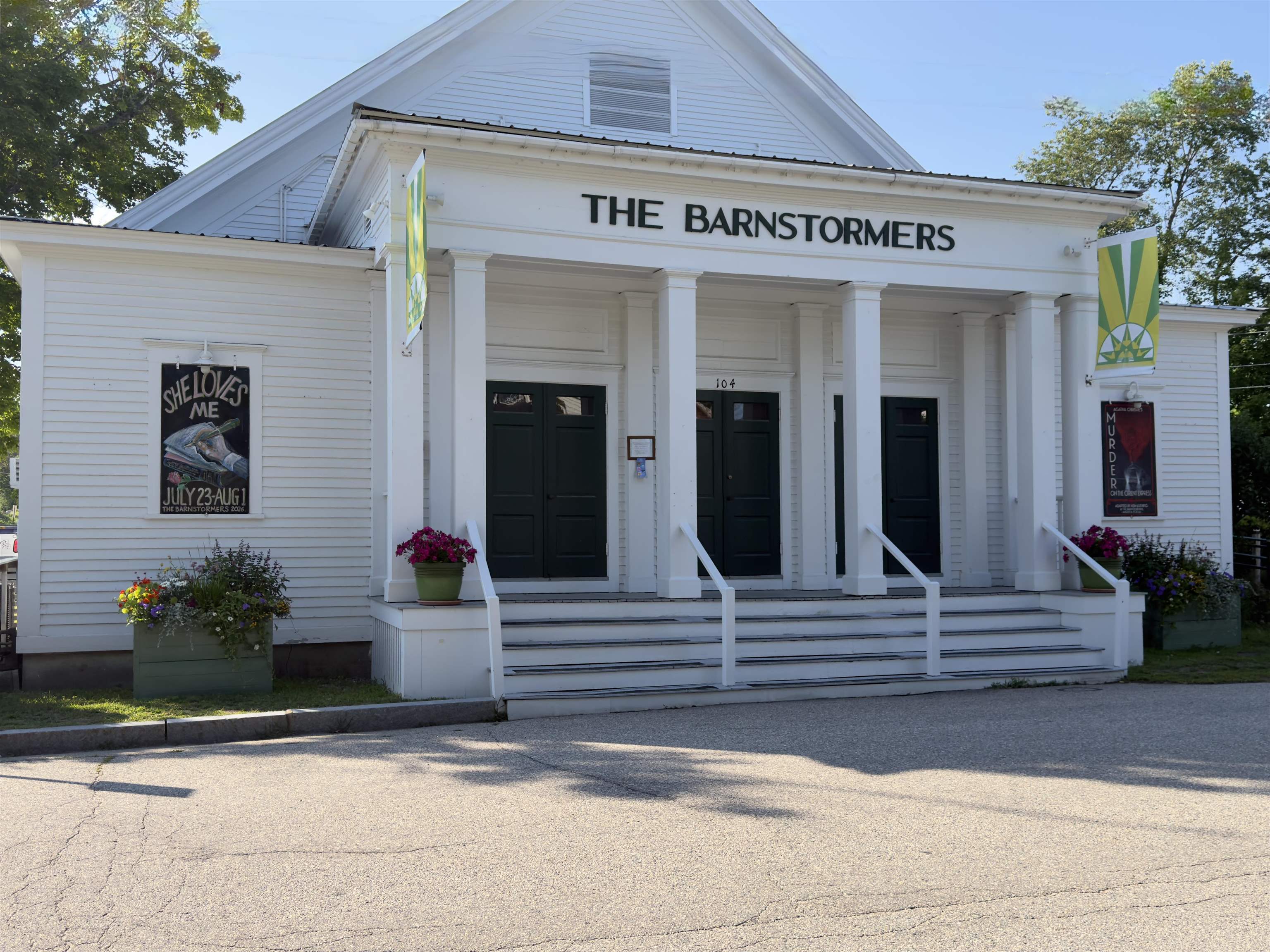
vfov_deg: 40.7
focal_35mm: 35
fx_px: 1284
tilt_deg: +1.3
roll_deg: +0.3
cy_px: 476
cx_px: 635
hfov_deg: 52.6
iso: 80
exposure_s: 1/2262
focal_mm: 6.76
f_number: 1.78
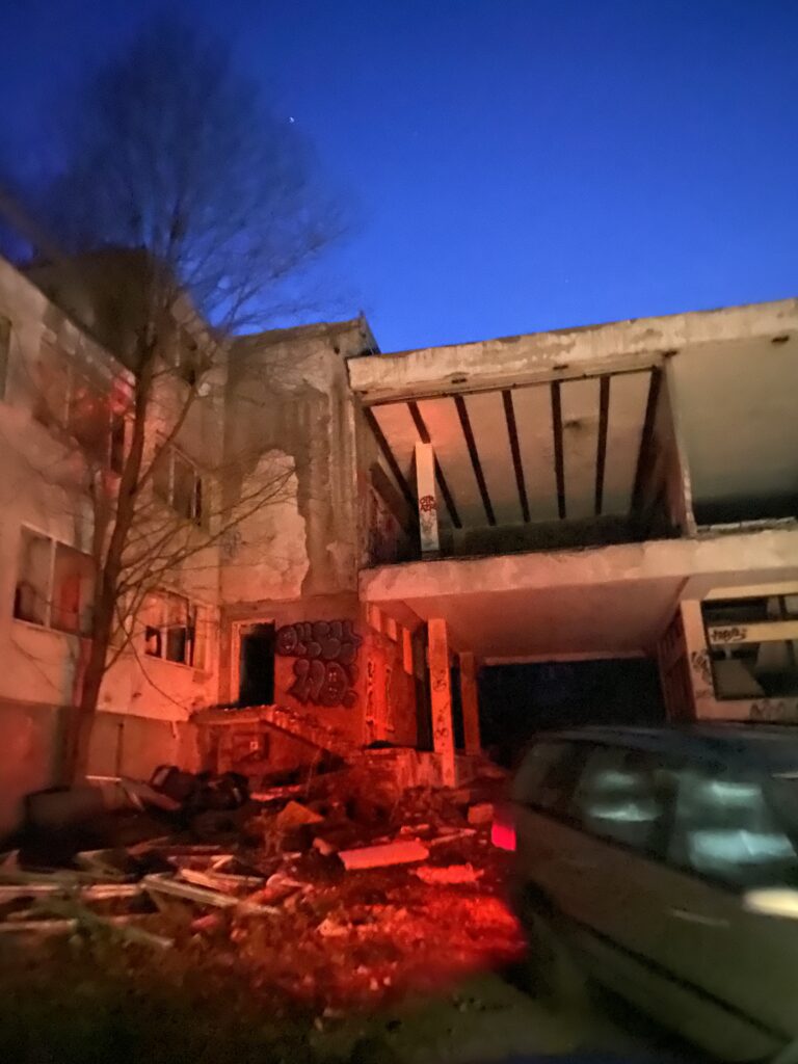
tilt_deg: +18.2
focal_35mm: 26
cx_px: 399
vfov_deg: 67.3
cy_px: 532
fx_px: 799
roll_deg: +2.7
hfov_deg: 53.1
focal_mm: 4.25
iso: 4000
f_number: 1.8
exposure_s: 1/2
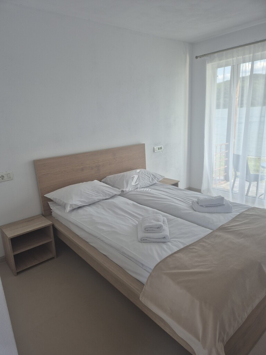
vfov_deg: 73.9
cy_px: 178
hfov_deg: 58.9
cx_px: 133
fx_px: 236
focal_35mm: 23
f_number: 1.8
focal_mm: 5.4
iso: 32
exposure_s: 1/180
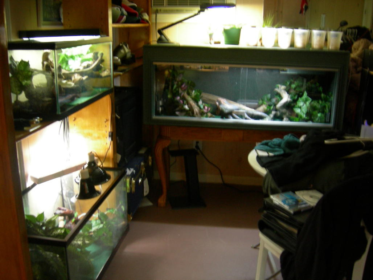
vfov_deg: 39.7
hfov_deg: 51.4
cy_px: 140
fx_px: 388
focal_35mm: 36
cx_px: 186
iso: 200
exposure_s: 1/3.6
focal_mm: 7.5
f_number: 2.7
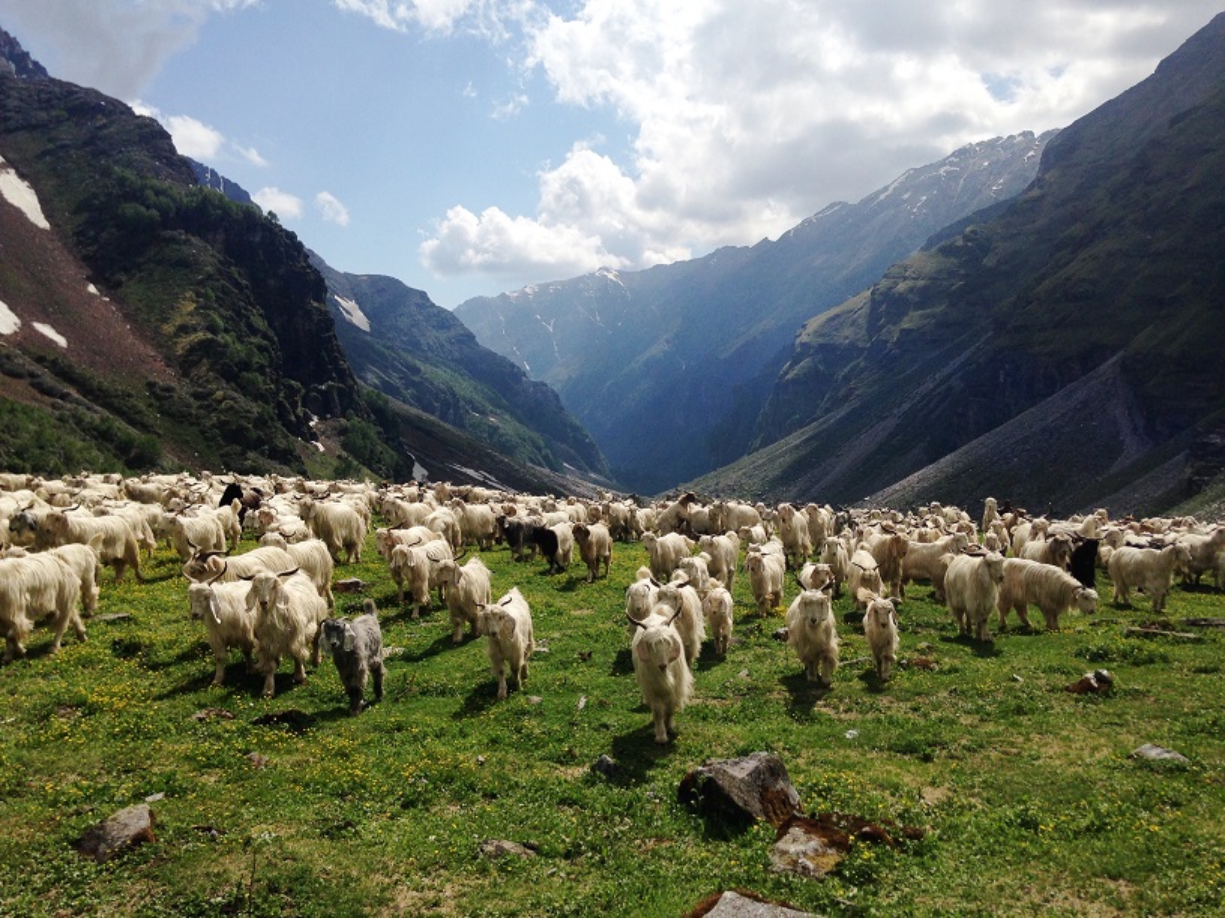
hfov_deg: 55.4
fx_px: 1168
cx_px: 612
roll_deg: +4.3
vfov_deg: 42.9
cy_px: 459
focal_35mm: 33
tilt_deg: -4.0
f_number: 2.4
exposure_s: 1/3390
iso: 50
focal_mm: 4.12
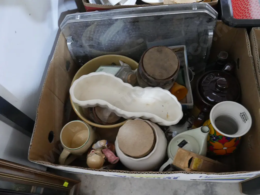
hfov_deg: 63.4
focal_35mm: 28
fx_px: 210
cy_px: 98
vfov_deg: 49.7
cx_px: 130
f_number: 5.6
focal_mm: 14
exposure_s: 1/15
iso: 3200
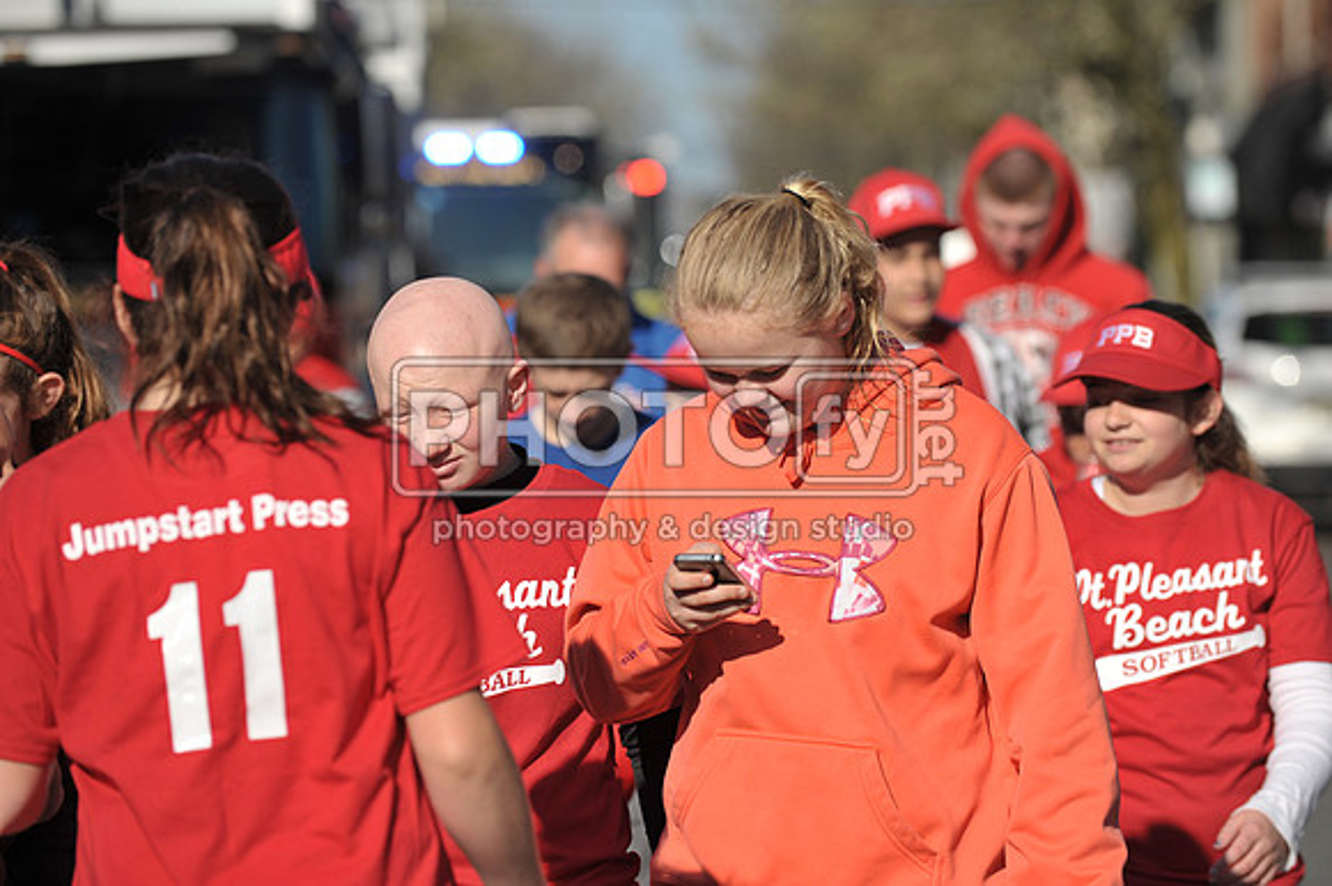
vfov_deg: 6.9
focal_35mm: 200
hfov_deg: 10.3
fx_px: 7395
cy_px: 443
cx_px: 666
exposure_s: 1/2500
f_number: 5.6
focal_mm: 200
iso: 400
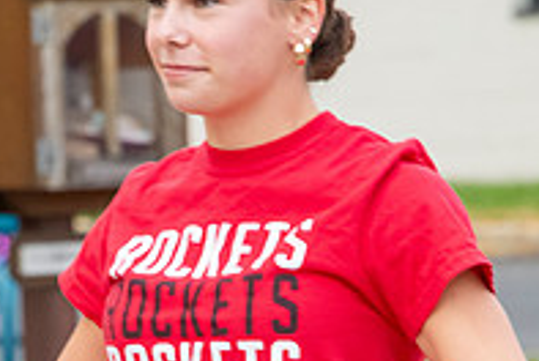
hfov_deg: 2.3
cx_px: 49
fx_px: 13225
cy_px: 297
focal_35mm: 882
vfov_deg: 1.6
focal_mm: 300
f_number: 11
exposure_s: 1/250
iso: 3200
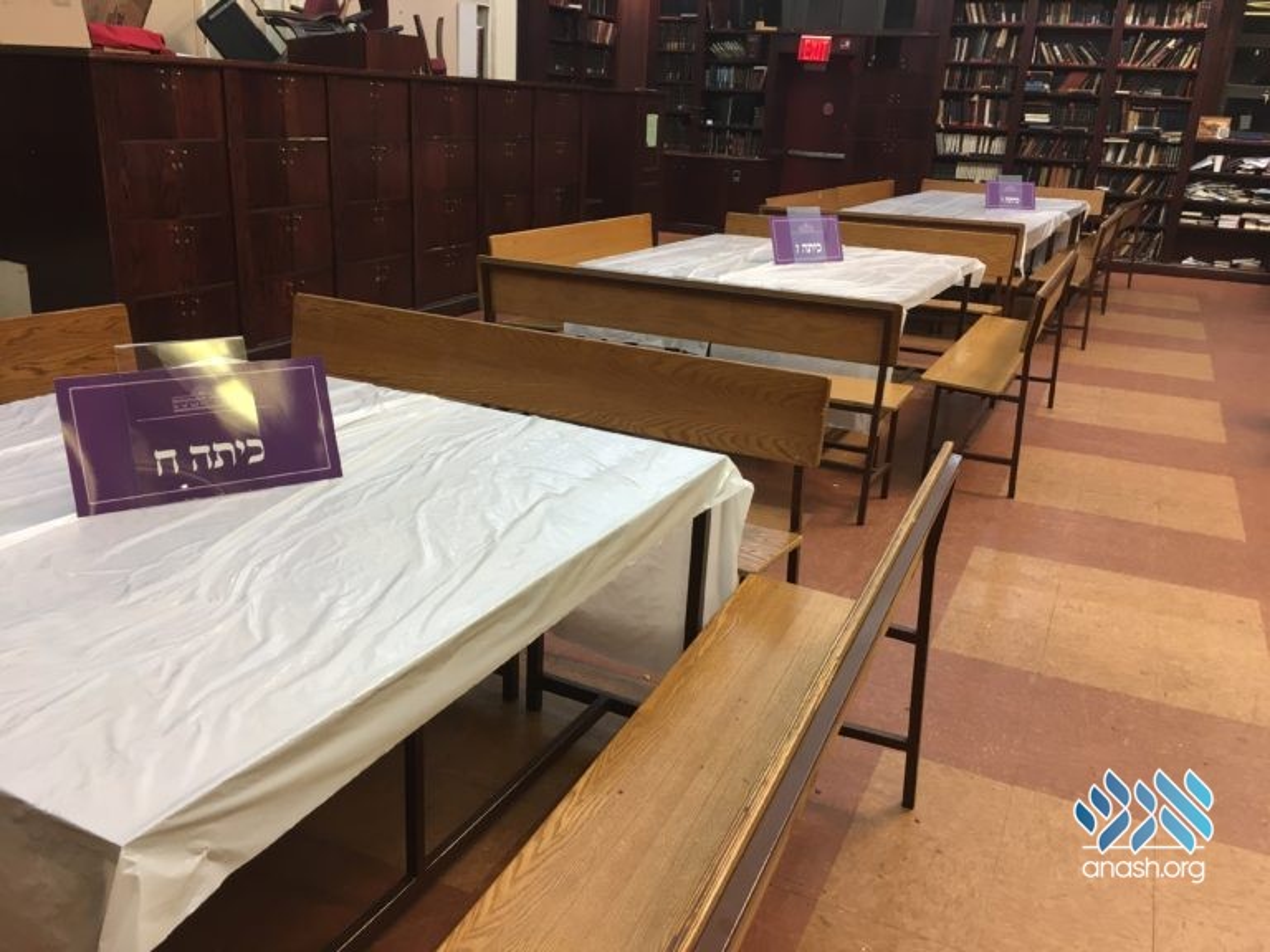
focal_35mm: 29
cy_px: 476
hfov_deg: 61.7
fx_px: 1064
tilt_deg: -18.6
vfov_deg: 48.2
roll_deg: -2.5
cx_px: 635
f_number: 2.2
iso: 64
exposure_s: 1/30
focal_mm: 4.15
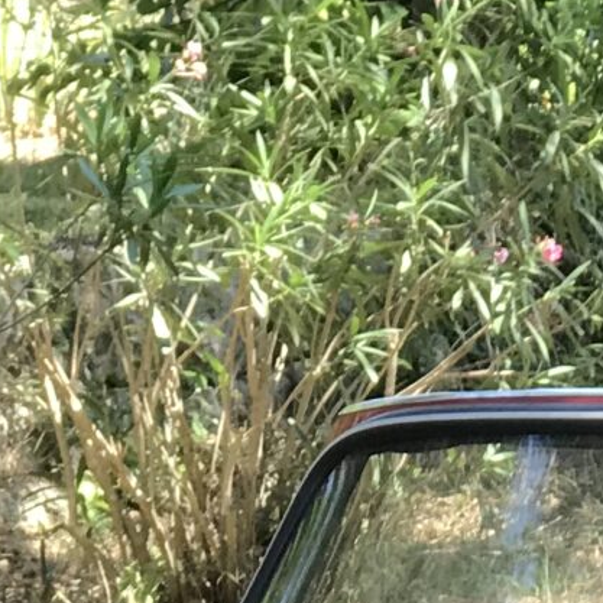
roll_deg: +0.5
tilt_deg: -10.7
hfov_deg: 5.7
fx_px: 6090
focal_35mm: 309
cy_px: 1353
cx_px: 496
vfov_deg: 5.5
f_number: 2.8
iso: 25
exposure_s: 1/94
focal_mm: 6.6
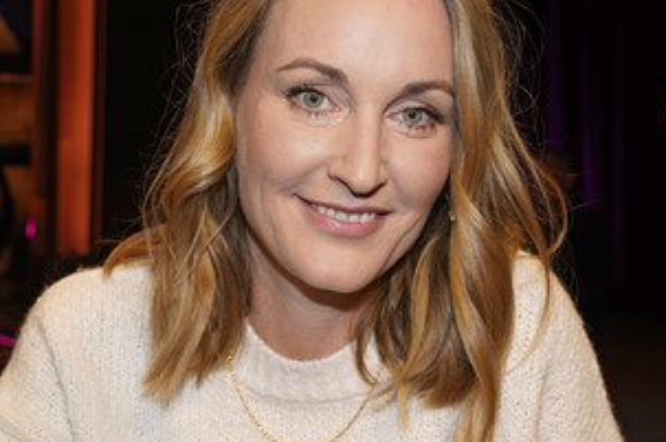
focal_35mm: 76
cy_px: 189
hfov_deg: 26.7
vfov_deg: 17.9
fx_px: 1404
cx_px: 344
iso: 1250
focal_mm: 51
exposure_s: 1/80
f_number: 8
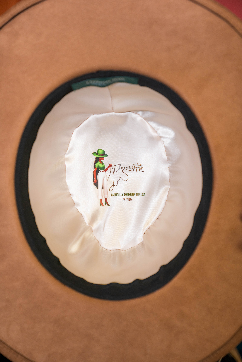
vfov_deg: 29.7
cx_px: 121
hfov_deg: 20.0
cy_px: 181
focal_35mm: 68
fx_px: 686
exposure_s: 1/125
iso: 250
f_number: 2.8
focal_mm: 68
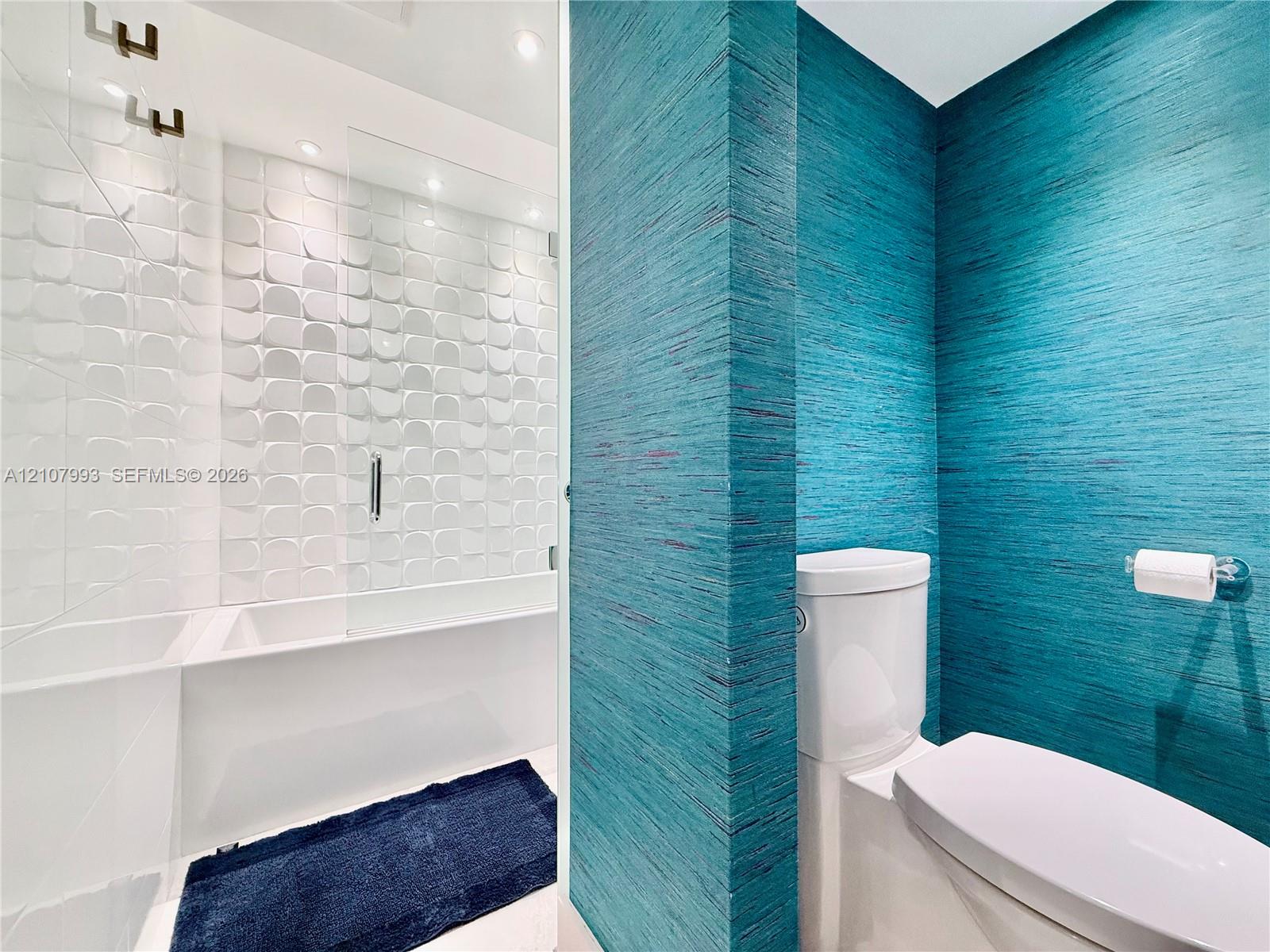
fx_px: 514
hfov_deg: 102.1
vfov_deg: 85.7
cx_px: 635
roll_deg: +0.0
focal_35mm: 14
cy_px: 476
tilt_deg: +1.1
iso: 250
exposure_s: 1/120
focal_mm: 2.22
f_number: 2.2
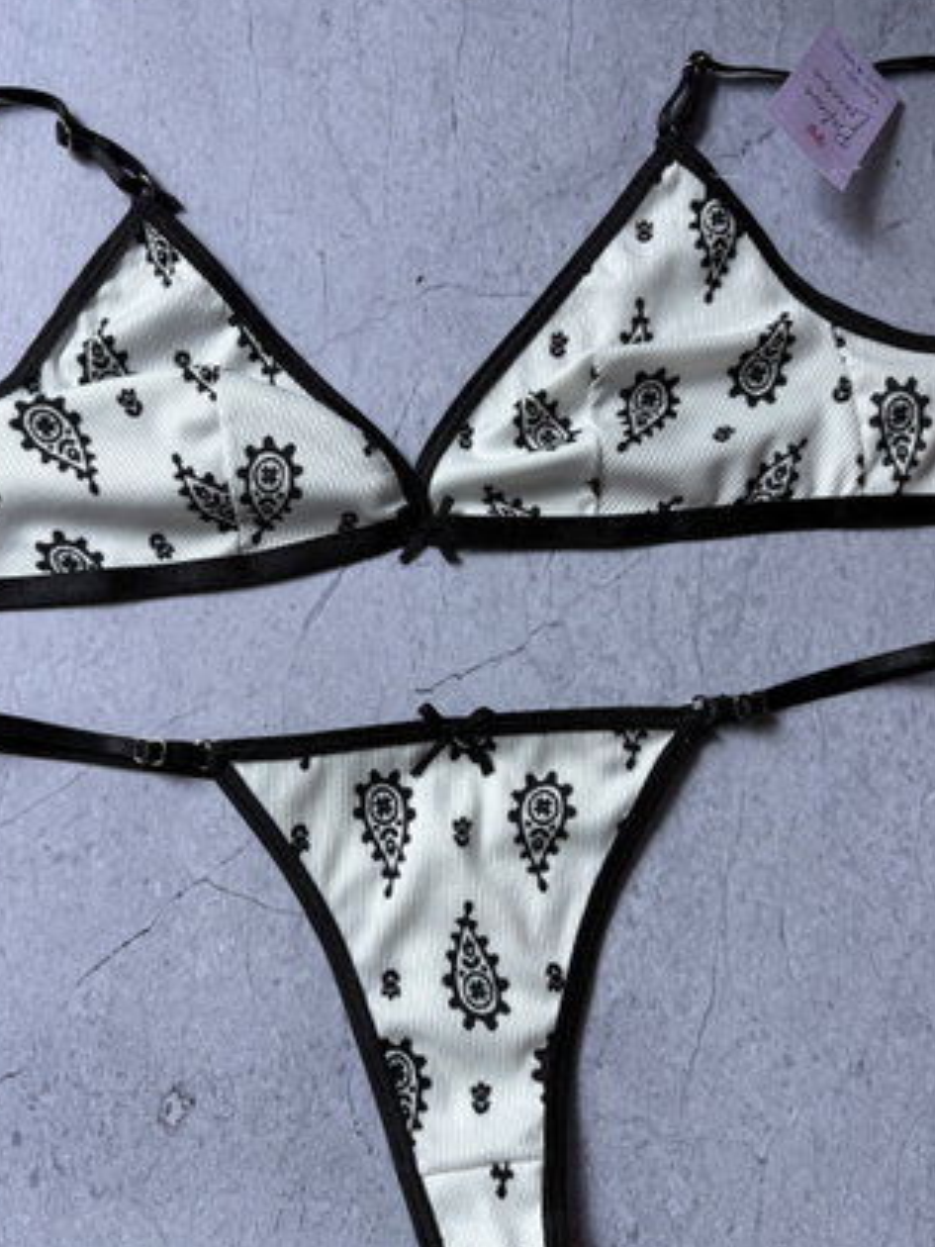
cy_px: 628
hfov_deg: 42.9
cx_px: 407
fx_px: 1188
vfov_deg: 55.4
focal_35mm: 33
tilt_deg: -81.8
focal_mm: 5.96
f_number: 1.6
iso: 40
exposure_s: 1/122
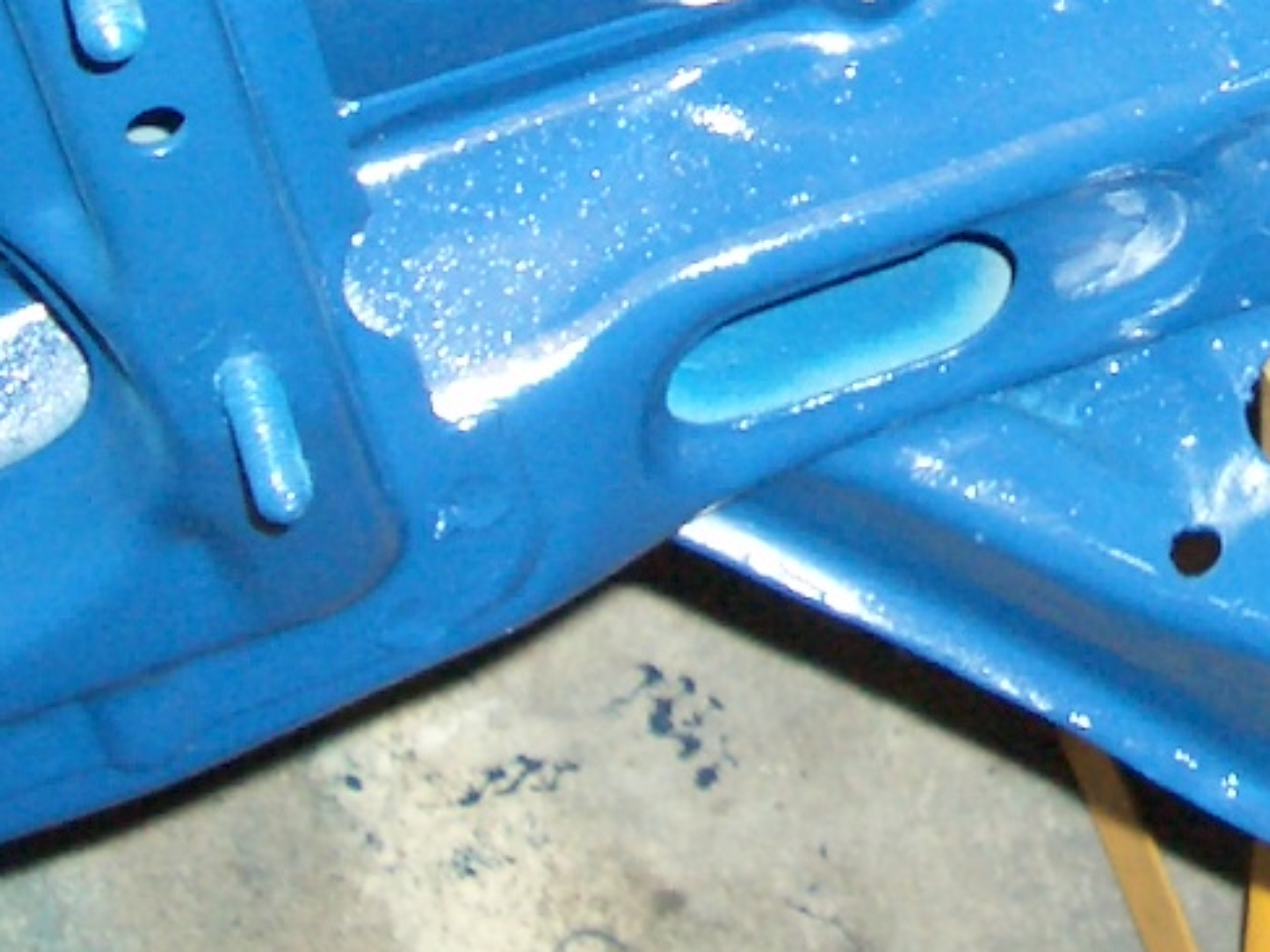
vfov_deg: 12.3
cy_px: -477
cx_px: 1327
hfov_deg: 16.7
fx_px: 4218
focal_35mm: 115
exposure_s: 1/60
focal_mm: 5.8
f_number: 2.6
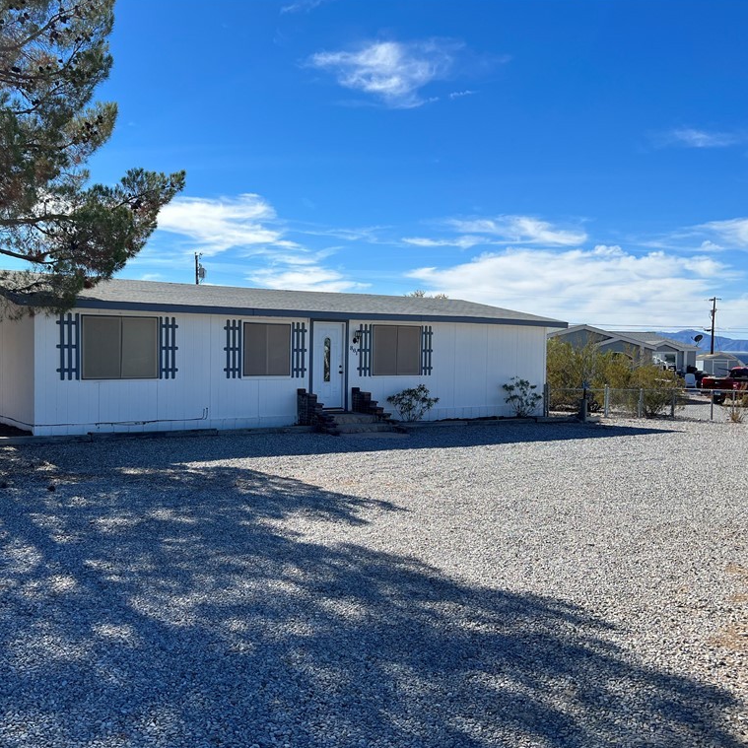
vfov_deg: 52.5
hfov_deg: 51.8
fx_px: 758
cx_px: 267
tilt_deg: -0.5
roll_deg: -0.5
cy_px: 373
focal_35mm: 31
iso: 50
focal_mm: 5.7
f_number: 1.5
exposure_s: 1/5076
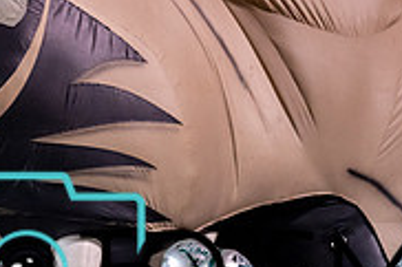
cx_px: 11
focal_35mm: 489
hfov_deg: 4.2
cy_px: 292
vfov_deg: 2.8
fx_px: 5455
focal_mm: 135
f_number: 1.8
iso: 1600
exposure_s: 1/1000
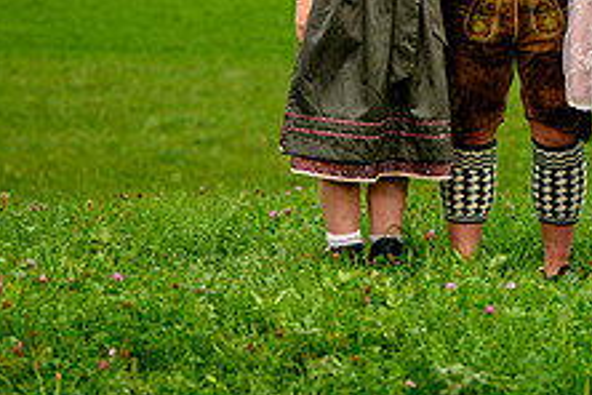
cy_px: -64
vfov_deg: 6.3
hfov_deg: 9.4
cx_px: 632
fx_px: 3568
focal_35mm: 217
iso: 200
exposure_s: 1/160
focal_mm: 83
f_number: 3.5
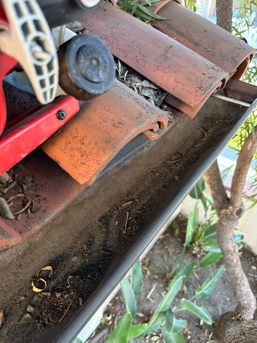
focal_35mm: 24
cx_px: 128
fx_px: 238
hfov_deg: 56.8
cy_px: 172
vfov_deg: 71.6
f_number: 1.78
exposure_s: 1/60
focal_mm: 6.86
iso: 250
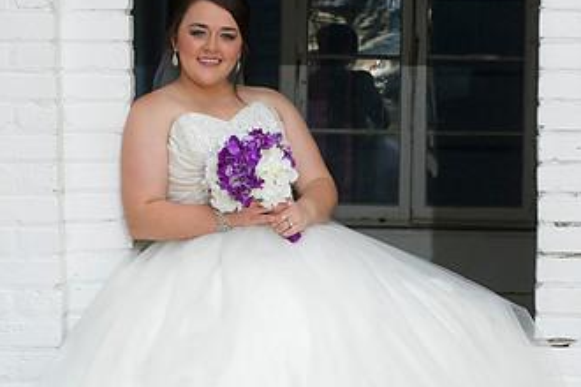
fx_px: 2695
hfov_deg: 12.3
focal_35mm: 167
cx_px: 324
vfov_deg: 8.2
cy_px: 264
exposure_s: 1/100
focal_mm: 95
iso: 320
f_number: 8
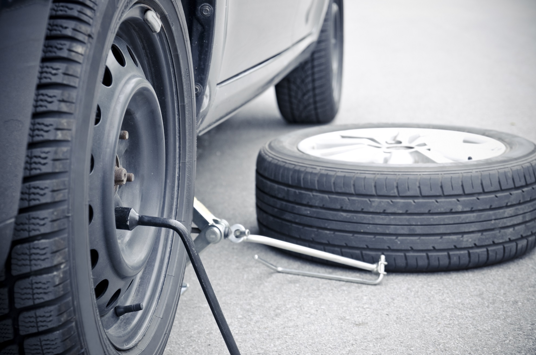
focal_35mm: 72
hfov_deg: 28.1
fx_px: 1070
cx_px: 268
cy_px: 178
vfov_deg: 18.8
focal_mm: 48
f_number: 4.5
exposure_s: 1/40
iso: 200
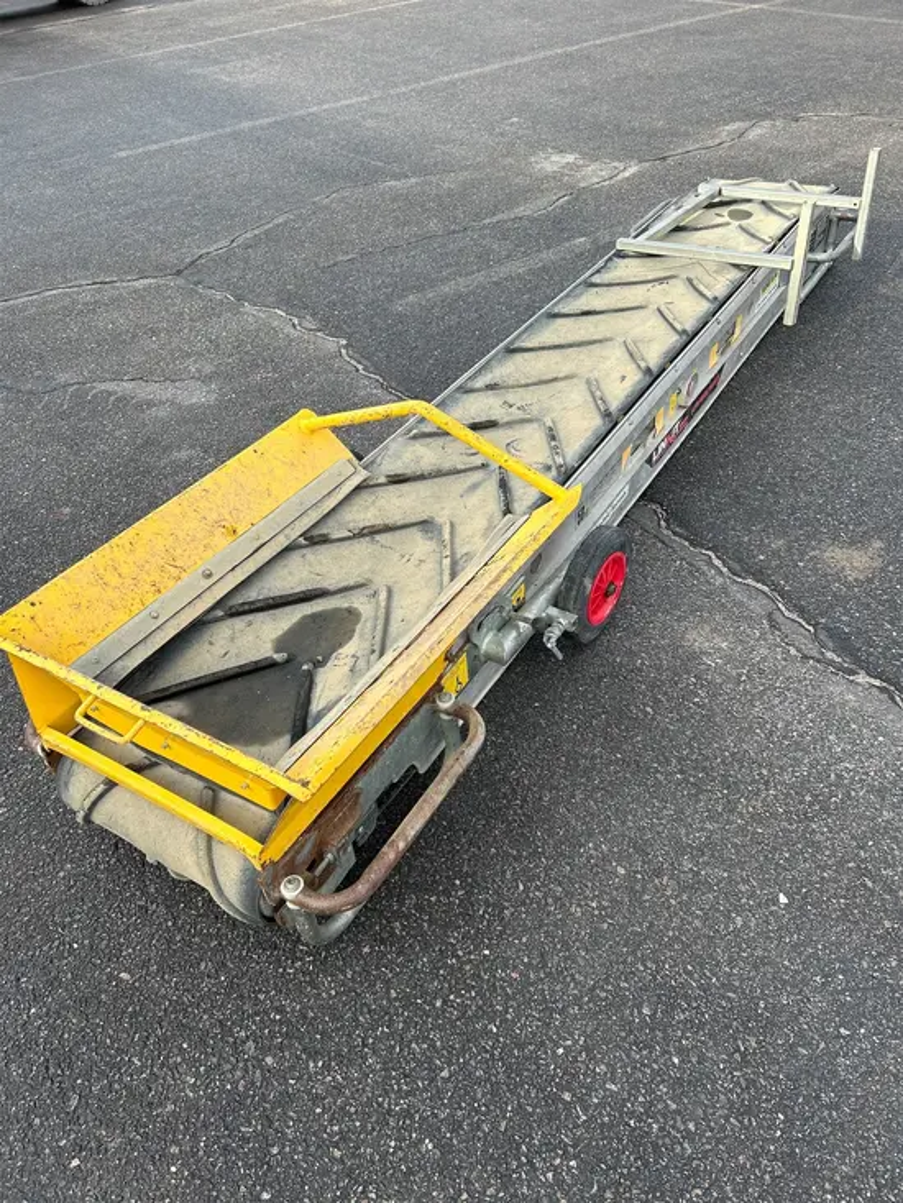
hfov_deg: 53.1
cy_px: 602
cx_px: 452
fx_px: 904
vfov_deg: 67.3
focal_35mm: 26
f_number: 1.5
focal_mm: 5.7
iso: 50
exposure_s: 1/982
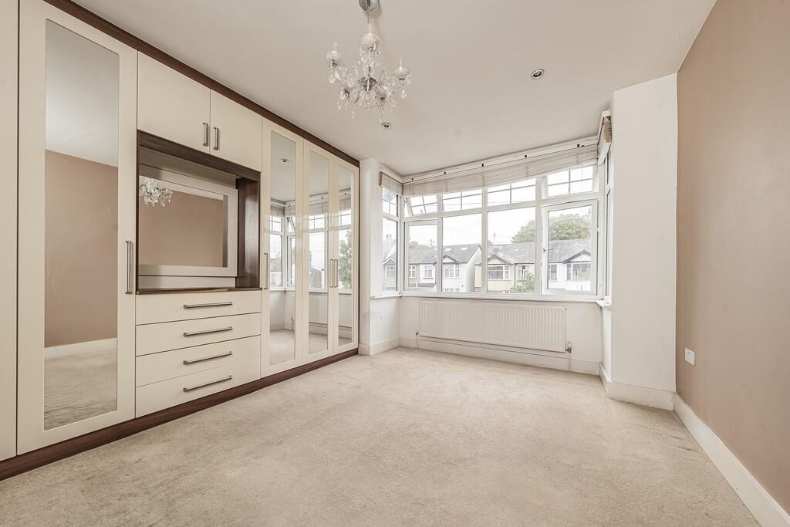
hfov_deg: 112.6
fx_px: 263
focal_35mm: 12
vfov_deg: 90.0
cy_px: 264
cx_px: 395
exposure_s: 1/60
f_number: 9
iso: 320
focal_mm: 12
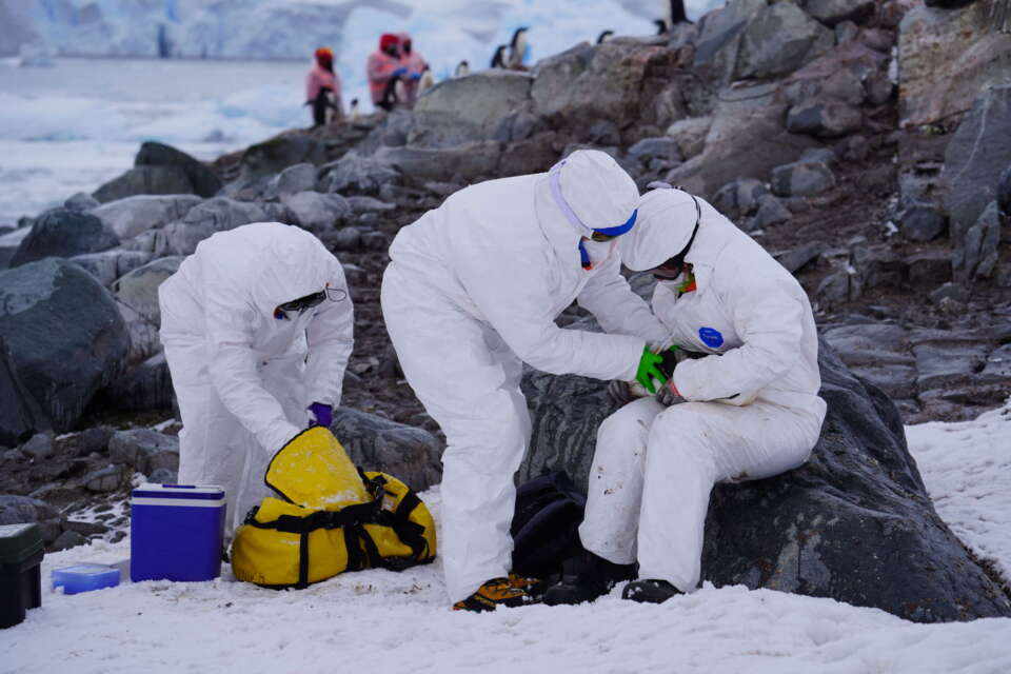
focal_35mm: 118
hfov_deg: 17.3
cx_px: 506
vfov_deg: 11.6
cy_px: 337
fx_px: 3314
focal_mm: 118
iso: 100
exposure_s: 1/640
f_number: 5.6
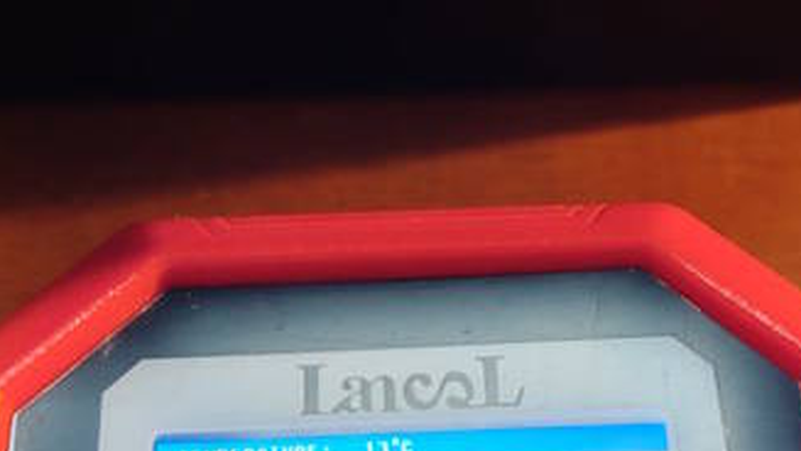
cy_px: 223
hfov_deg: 29.3
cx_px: 465
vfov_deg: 16.8
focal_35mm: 72
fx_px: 1529
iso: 80
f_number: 1.4
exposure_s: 1/50
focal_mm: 6.83
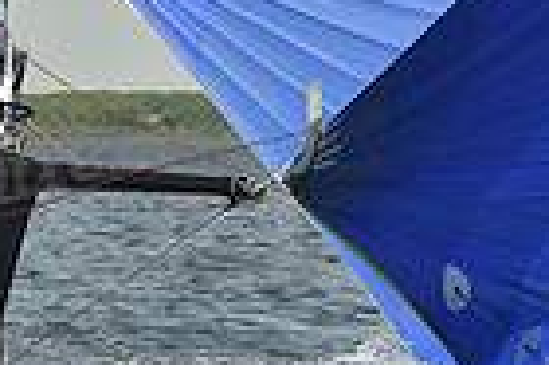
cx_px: -549
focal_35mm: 291
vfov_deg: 4.7
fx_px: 4433
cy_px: 45
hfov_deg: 6.9
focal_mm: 70
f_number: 8
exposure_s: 1/1600
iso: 280
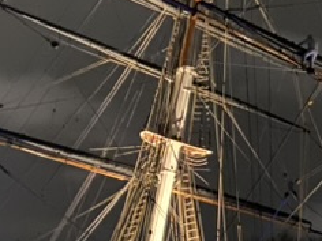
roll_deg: -2.7
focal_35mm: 113
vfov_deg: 13.1
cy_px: 157
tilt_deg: +18.5
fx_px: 1051
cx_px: 499
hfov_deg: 15.8
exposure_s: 1/8
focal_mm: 4.25
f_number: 1.8
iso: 1000
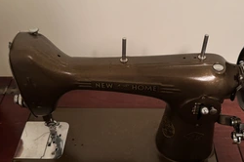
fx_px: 271
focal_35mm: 40
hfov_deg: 48.5
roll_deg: -0.3
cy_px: 95
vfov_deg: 33.2
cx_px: 128
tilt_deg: -44.3
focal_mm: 6.76
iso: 1000
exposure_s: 1/30
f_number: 1.78
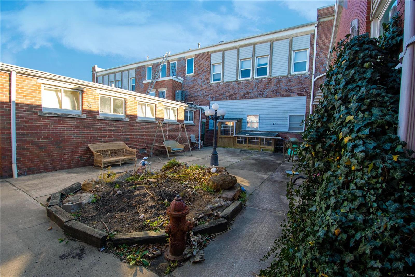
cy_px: 138
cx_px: 208
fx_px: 173
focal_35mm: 15
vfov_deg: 77.3
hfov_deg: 100.4
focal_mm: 10
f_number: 5.6
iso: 500
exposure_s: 1/400
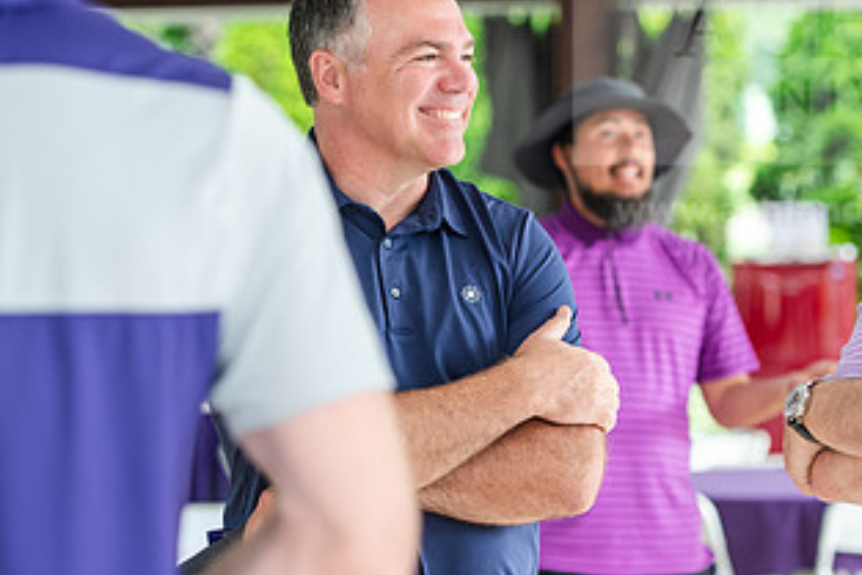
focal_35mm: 176
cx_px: 490
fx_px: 4216
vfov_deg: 7.8
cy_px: 268
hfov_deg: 11.7
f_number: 3.5
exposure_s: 1/200
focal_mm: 95
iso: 400
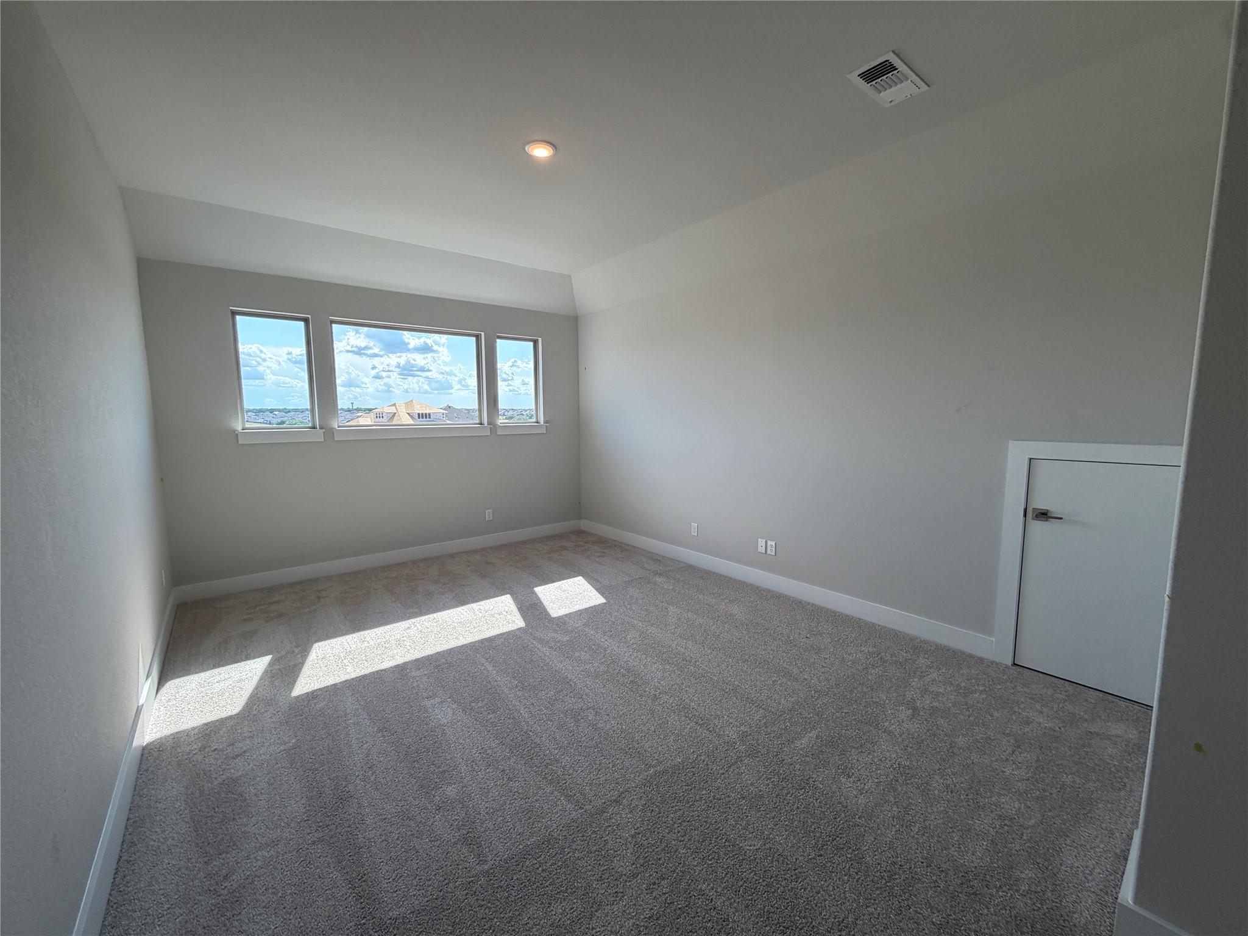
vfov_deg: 85.7
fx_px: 505
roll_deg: +0.1
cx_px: 624
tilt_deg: -7.3
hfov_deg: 102.1
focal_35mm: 14
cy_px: 468
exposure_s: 1/191
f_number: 2.2
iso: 64
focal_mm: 2.22
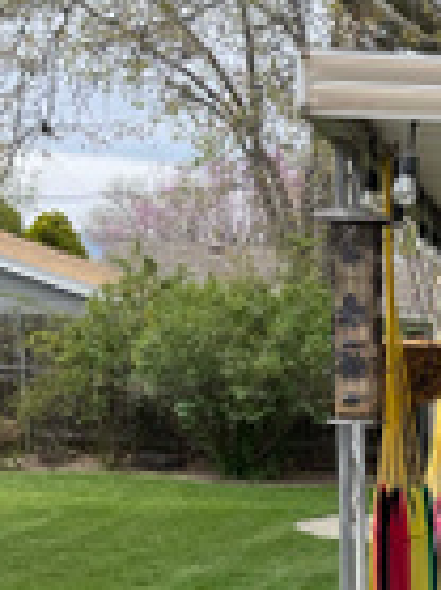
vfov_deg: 20.5
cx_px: 746
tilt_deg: -9.5
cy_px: 696
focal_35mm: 90
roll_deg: -3.0
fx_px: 1531
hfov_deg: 14.7
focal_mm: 5.1
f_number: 1.6
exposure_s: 1/2336
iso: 32
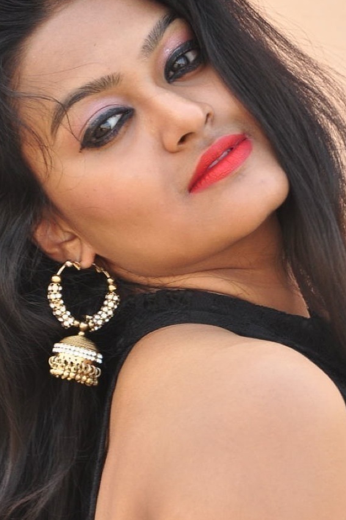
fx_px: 4827
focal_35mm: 334
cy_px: 363
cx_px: 239
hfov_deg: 4.1
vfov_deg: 6.2
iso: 400
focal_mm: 105
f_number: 6.3
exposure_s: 1/125
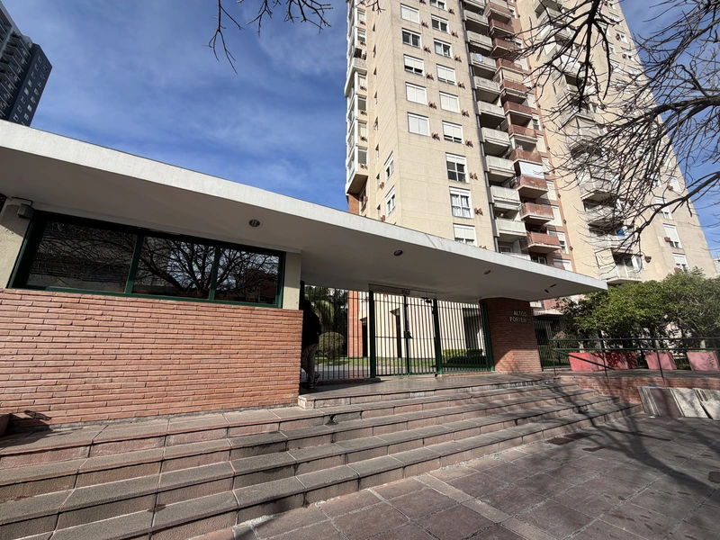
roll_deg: +1.8
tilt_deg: +16.0
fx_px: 291
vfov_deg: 85.7
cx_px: 360
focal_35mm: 14
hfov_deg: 102.1
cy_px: 270
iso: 25
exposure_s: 1/770
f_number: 2.2
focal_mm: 2.22
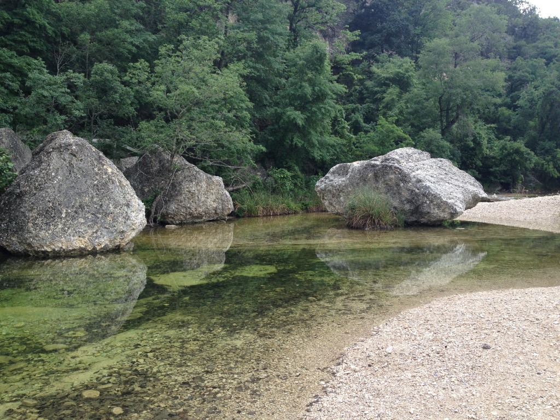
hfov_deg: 52.6
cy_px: 210
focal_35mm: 35
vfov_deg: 40.7
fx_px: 566
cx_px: 280
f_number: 2.4
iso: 50
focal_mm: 4.28
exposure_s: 1/265
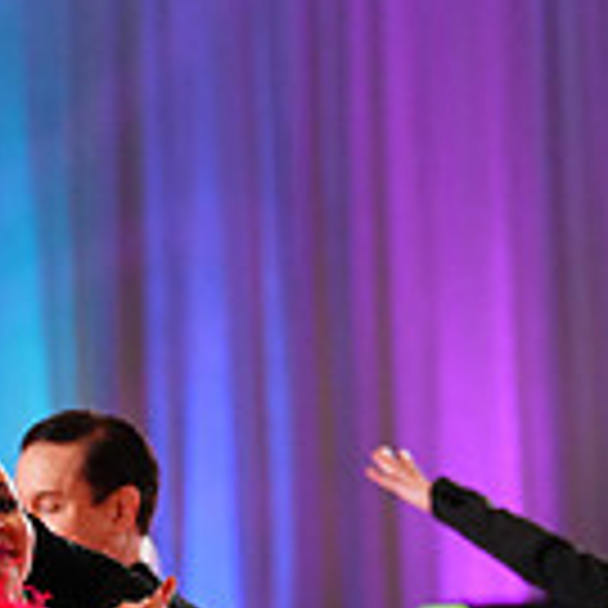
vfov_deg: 4.6
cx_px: 61
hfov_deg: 4.6
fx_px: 7531
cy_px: 1139
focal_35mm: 379
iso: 2000
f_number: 2.8
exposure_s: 1/500
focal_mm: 104
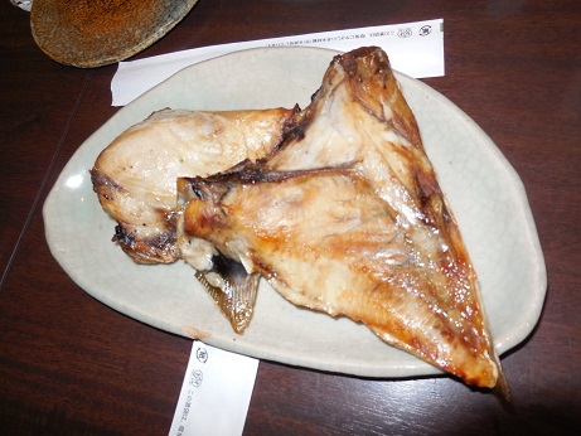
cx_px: 290
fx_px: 420
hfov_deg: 69.4
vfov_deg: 54.9
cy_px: 218
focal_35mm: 25
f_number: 3.1
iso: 125
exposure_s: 1/25
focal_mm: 4.5
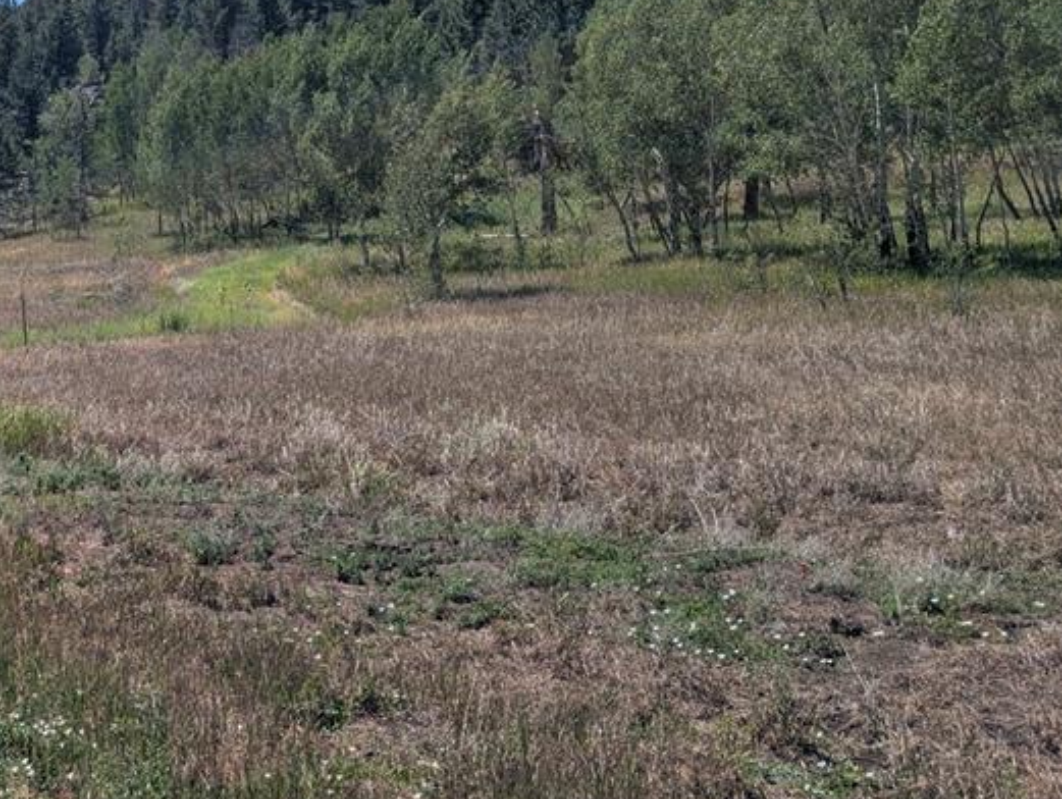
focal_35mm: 47
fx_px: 1444
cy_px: 104
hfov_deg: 36.9
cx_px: 45
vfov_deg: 29.8
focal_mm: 6.9
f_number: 1.68
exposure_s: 1/1323
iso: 20
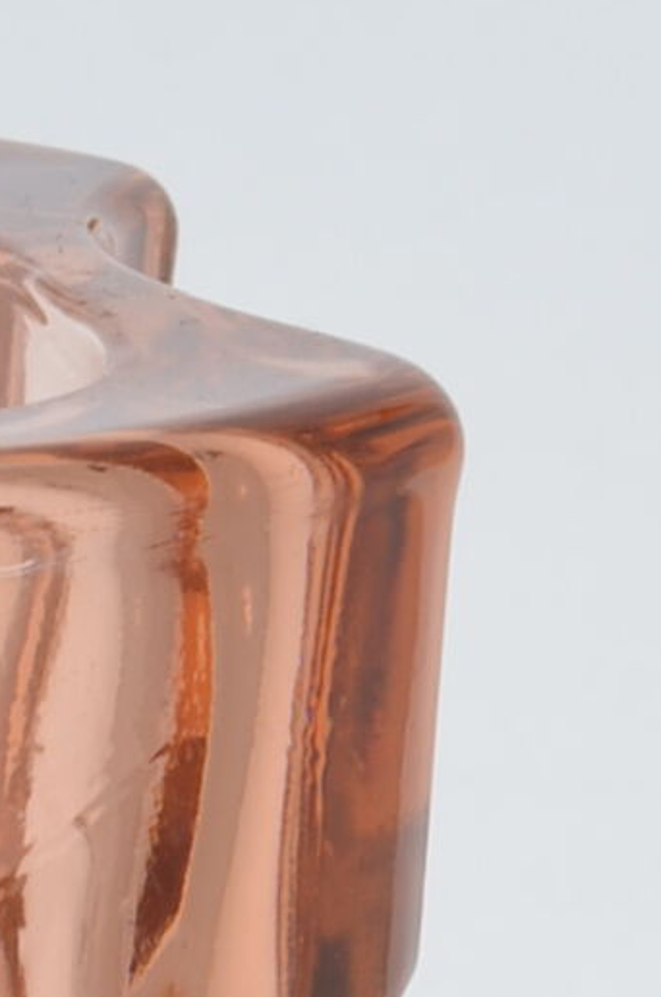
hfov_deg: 2.5
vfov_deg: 3.7
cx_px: -1212
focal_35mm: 537
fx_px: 14849
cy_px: 3128
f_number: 14
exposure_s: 1/125
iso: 100
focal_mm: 50
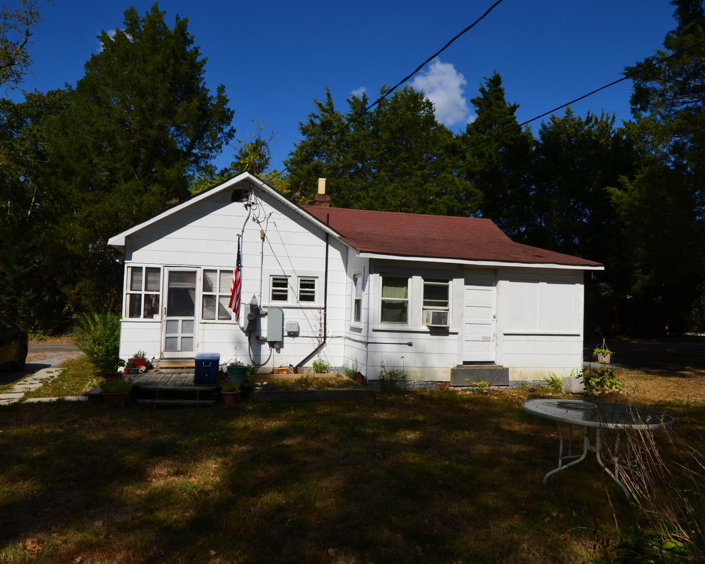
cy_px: 284
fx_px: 501
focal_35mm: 24
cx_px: 332
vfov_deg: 58.8
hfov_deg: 70.2
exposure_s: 1/400
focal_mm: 14
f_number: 11
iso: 200
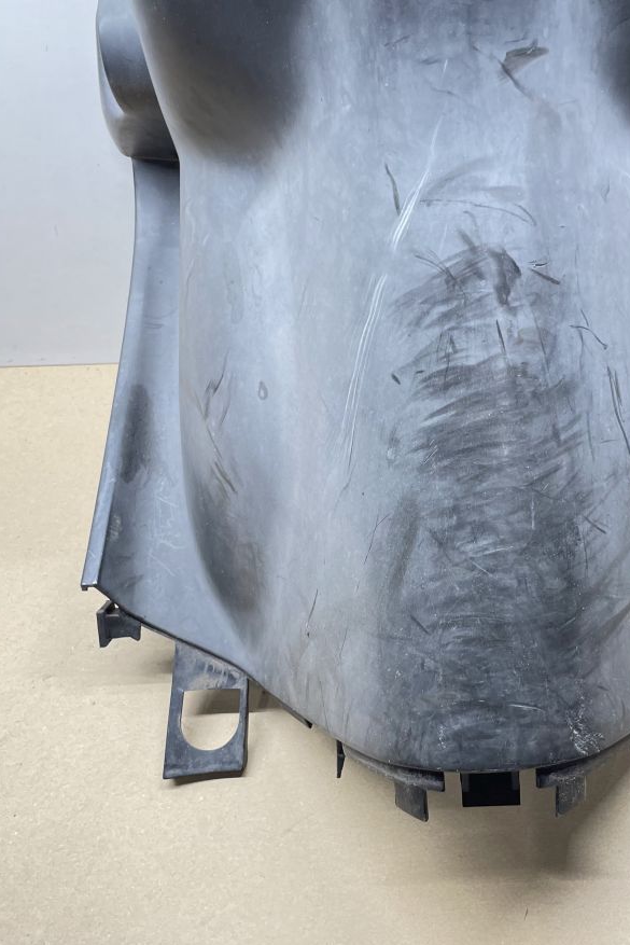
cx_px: 463
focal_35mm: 37
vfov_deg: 51.9
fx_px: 971
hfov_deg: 35.3
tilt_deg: -46.5
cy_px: 468
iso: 100
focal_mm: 4.2
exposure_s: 1/50
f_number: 1.6
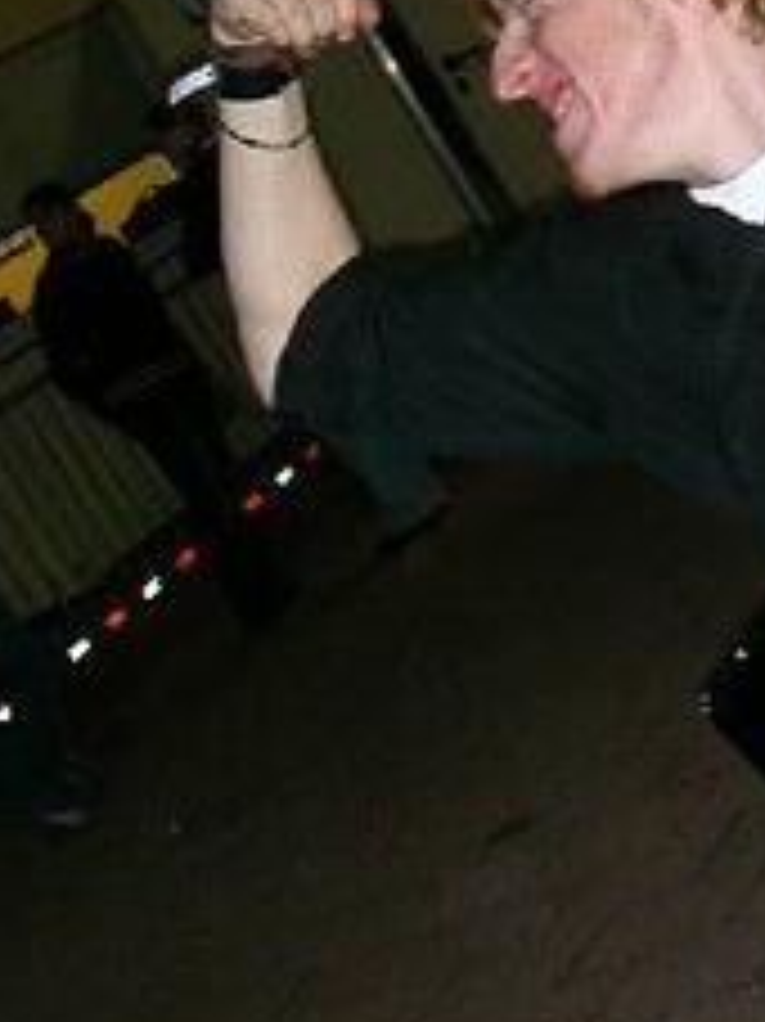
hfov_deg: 14.7
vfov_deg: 19.4
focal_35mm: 98
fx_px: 2890
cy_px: -14
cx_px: 828
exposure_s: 1/59.9
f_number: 2.7
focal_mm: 5.6
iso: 200
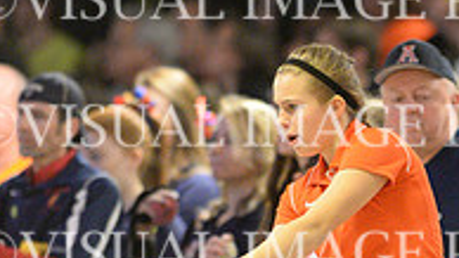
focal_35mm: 1252
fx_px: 15234
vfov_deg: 1.0
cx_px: 428
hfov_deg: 1.7
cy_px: 315
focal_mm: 400
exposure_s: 1/320
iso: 10000
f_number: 2.8
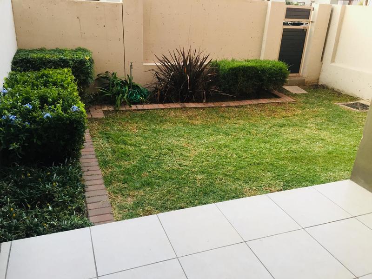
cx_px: 186
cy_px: 140
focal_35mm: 29
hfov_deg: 61.7
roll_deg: -2.7
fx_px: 312
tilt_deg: -21.5
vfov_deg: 48.2
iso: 32
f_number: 2.2
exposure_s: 1/33
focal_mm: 4.15
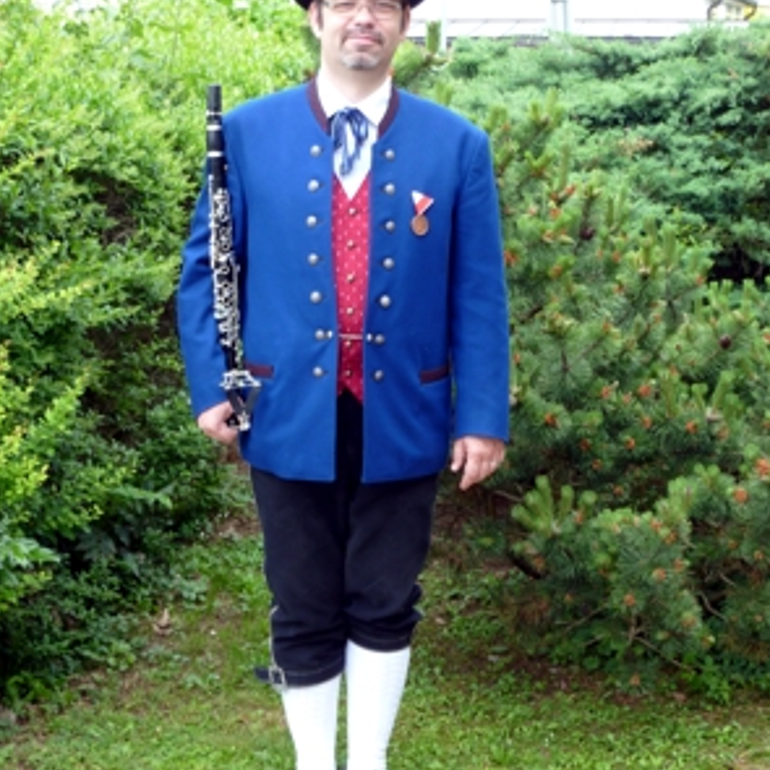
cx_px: 384
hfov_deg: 26.1
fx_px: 1661
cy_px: 376
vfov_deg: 26.1
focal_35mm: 66
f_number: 3.9
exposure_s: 1/40
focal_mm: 9.1
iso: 80
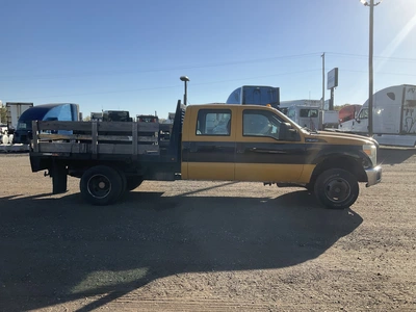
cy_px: 156
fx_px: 349
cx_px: 208
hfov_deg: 61.7
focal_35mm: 29
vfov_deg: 48.2
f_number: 1.8
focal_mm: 3
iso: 25
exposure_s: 1/2320
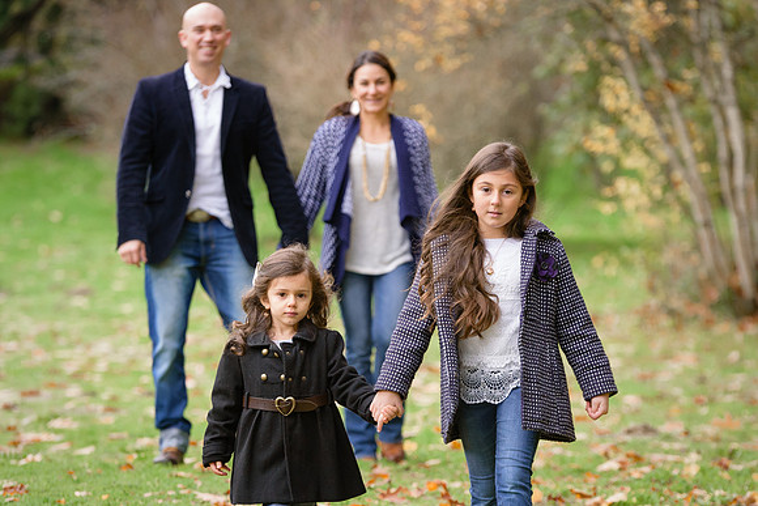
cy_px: 311
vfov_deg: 5.6
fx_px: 5199
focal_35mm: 247
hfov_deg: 8.3
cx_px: 291
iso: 1600
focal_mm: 200
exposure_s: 1/400
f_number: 4.5
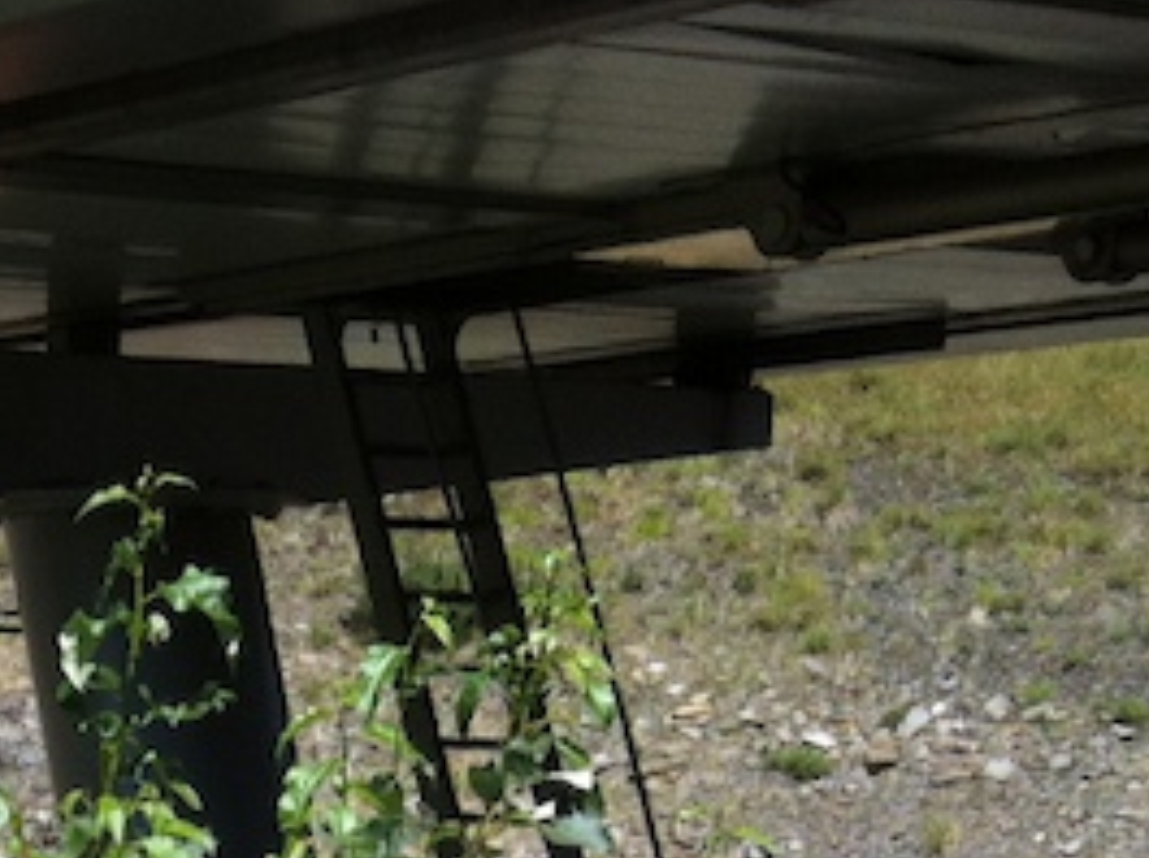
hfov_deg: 14.0
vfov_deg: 10.2
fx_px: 4475
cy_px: 1644
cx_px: -369
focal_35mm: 135
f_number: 2.8
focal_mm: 3.85
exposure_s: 1/1207
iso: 80
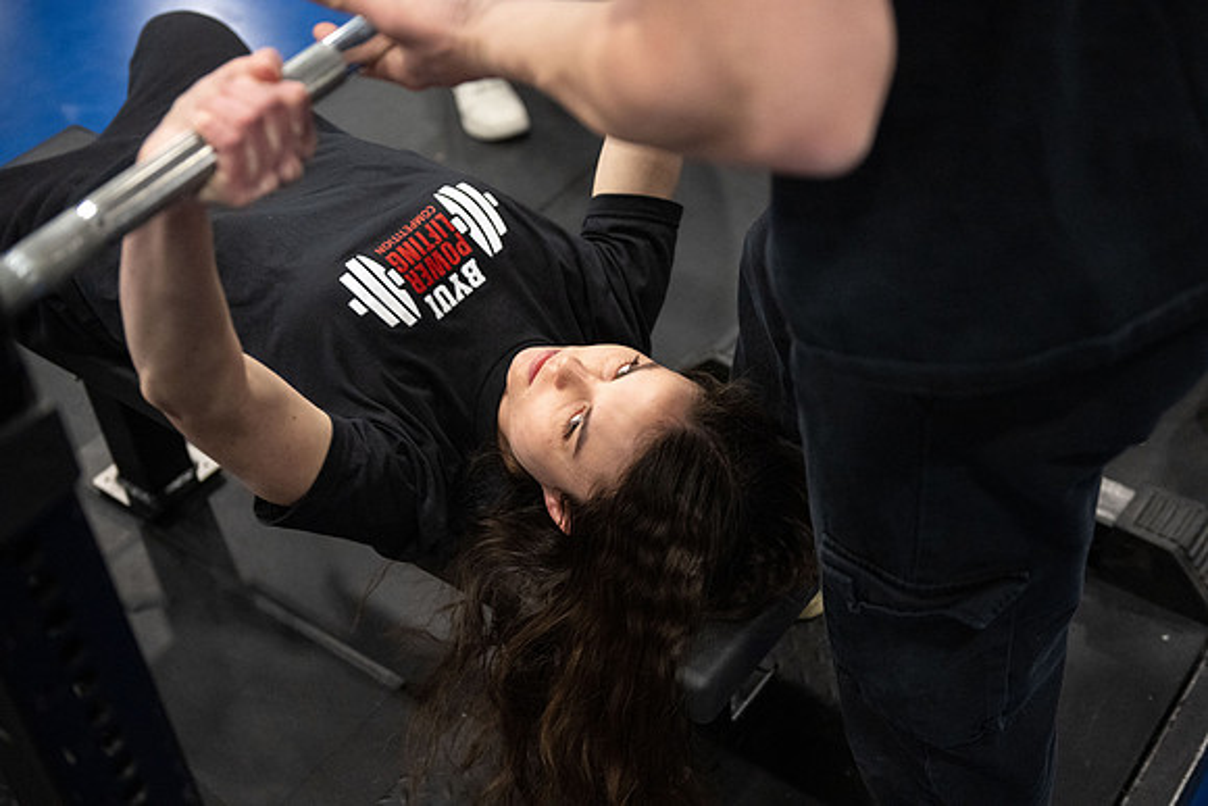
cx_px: 604
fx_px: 1611
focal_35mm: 48
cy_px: 403
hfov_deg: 41.1
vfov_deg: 28.1
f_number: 2.8
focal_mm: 48
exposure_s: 1/250
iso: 6400
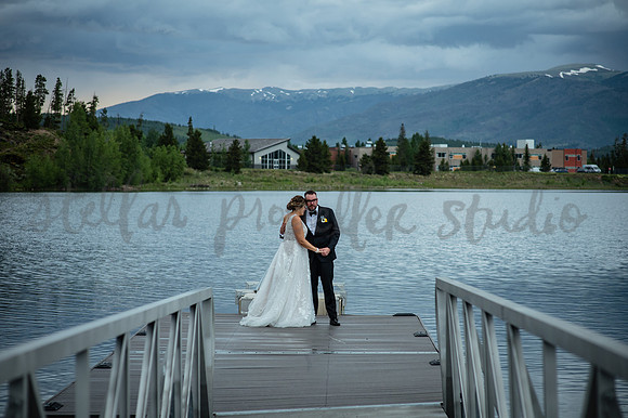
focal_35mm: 85
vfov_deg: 16.1
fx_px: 1482
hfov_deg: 23.9
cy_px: 209
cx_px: 314
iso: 640
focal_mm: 85
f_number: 3.2
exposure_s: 1/400
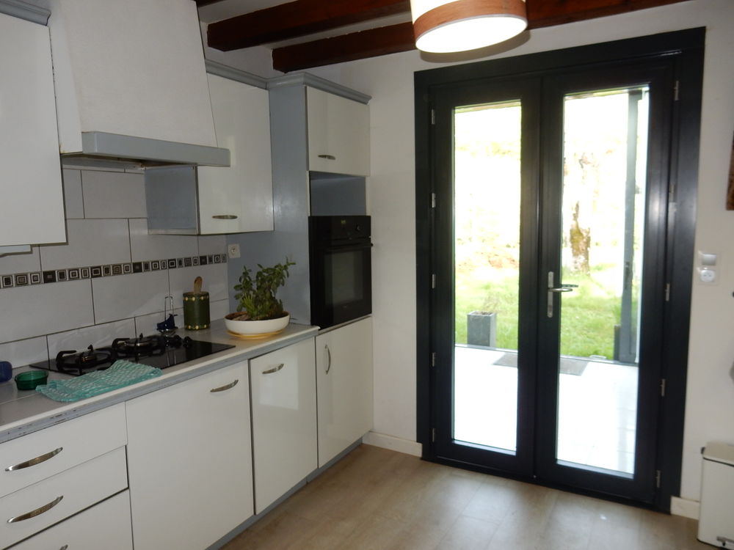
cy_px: 275
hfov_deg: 69.4
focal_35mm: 25
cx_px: 367
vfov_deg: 54.9
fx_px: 530
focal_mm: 4.5
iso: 125
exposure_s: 1/40
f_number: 3.7
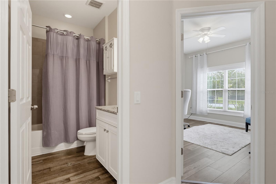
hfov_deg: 90.0
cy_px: 92
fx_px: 138
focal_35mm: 18
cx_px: 138
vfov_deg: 67.4
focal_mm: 18
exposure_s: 1/40
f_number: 13
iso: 1600
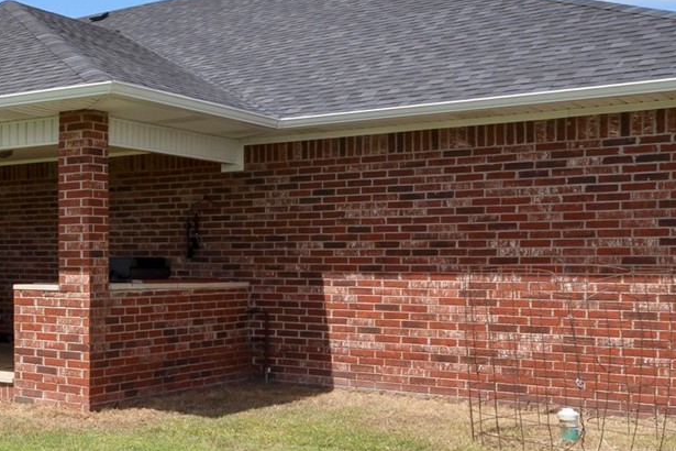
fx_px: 995
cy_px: 267
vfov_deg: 25.5
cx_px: -173
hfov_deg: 30.6
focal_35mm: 53
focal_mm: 16
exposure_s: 1/250
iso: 200
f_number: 10
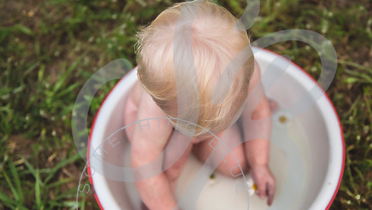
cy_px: 133
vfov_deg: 23.0
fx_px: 513
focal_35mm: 52
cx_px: 204
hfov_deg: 39.8
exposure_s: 1/320
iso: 100
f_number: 2.8
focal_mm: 38
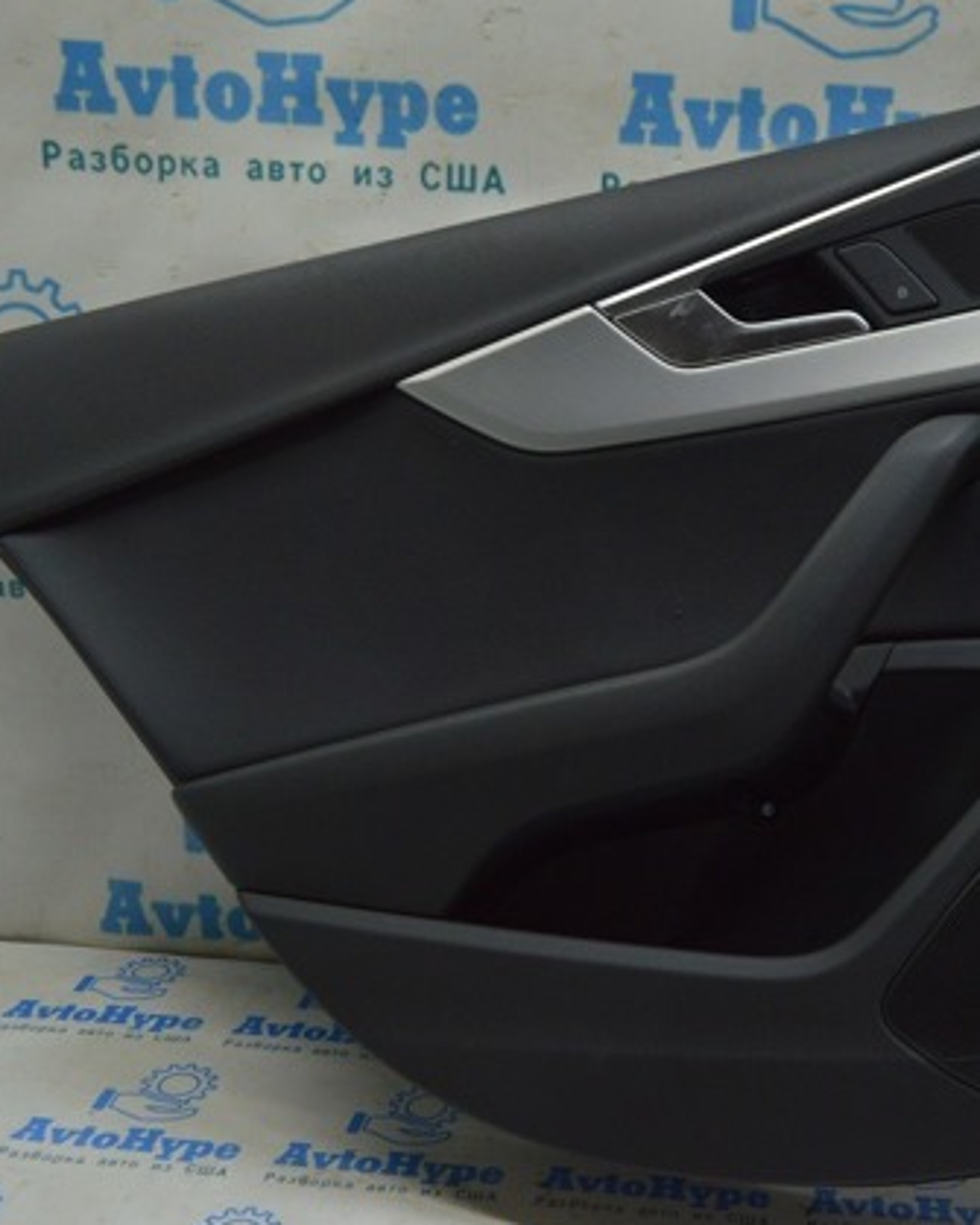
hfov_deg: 34.2
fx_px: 1560
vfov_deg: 42.9
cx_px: 728
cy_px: 615
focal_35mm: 43
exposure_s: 1/40
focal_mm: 20
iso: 400
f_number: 5.6
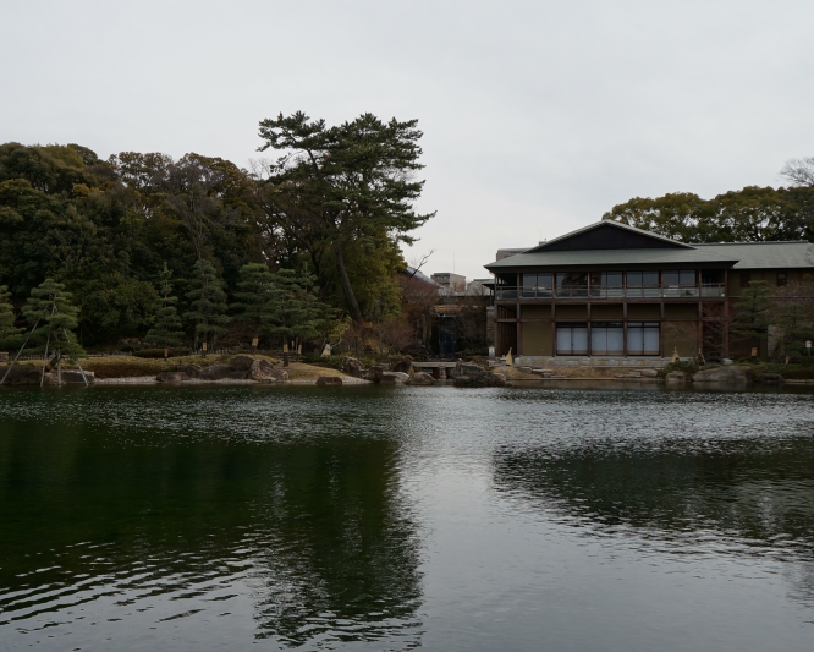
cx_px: 299
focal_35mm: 38
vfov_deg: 39.2
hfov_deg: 47.4
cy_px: 320
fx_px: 916
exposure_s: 1/500
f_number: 6.3
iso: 200
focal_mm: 18
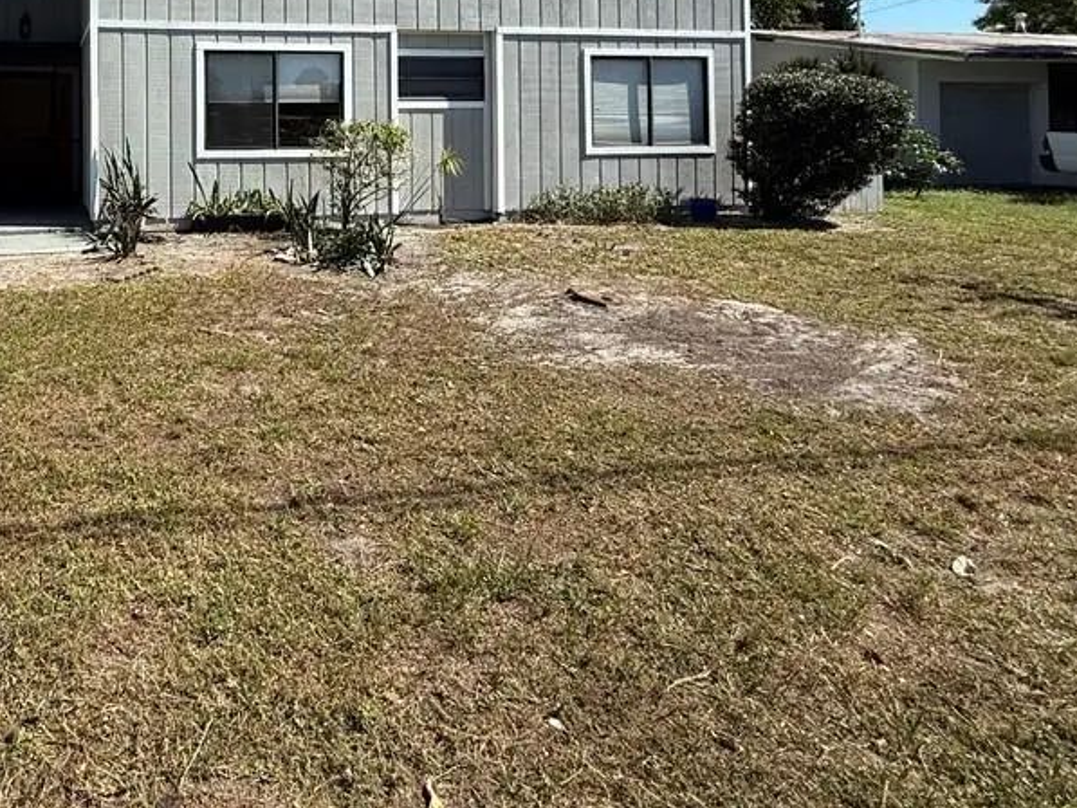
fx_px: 747
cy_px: 119
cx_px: 166
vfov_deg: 51.8
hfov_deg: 63.2
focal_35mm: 24
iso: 50
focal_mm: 2.22
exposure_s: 1/1848
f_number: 2.2
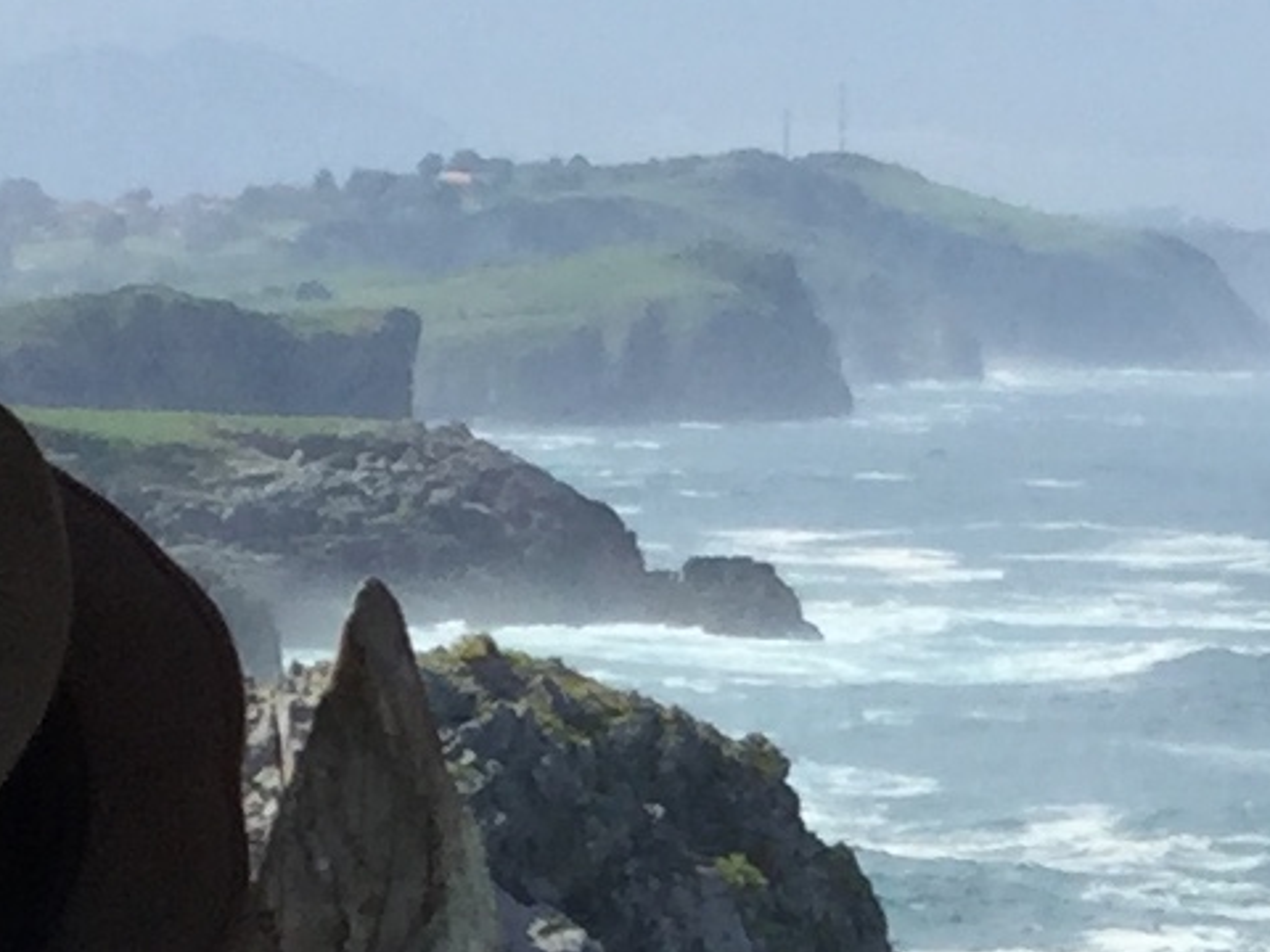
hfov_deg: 9.4
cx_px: 828
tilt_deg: -8.4
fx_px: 7741
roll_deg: -1.5
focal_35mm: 211
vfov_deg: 6.9
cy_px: 1441
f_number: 2.4
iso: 25
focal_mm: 3.3
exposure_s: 1/1181
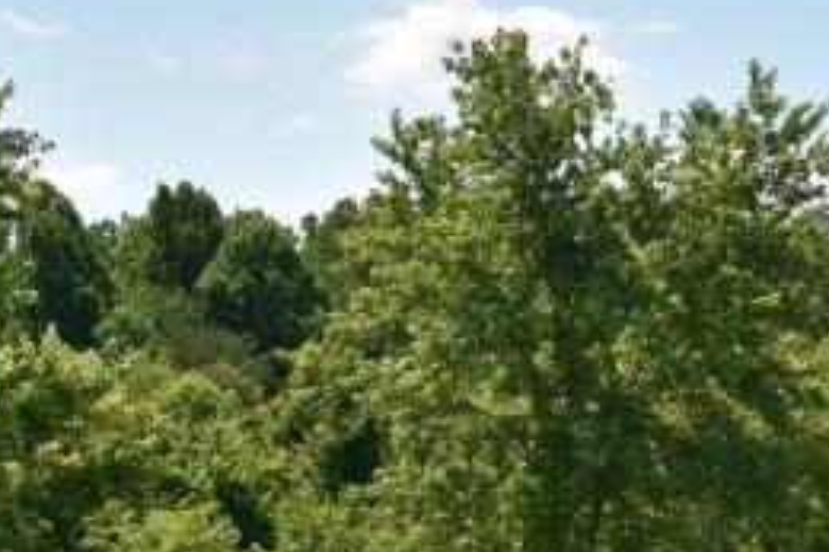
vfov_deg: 12.5
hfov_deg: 18.7
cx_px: 701
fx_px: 2485
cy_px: 568
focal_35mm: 108
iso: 250
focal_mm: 26
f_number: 8
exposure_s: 1/500
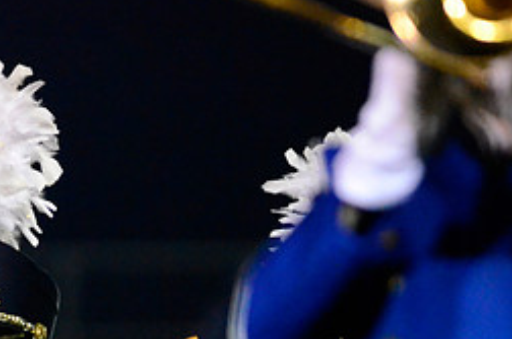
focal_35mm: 690
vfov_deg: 2.0
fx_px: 9795
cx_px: -35
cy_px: 378
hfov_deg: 3.0
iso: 6400
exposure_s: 1/640
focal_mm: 200
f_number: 2.8
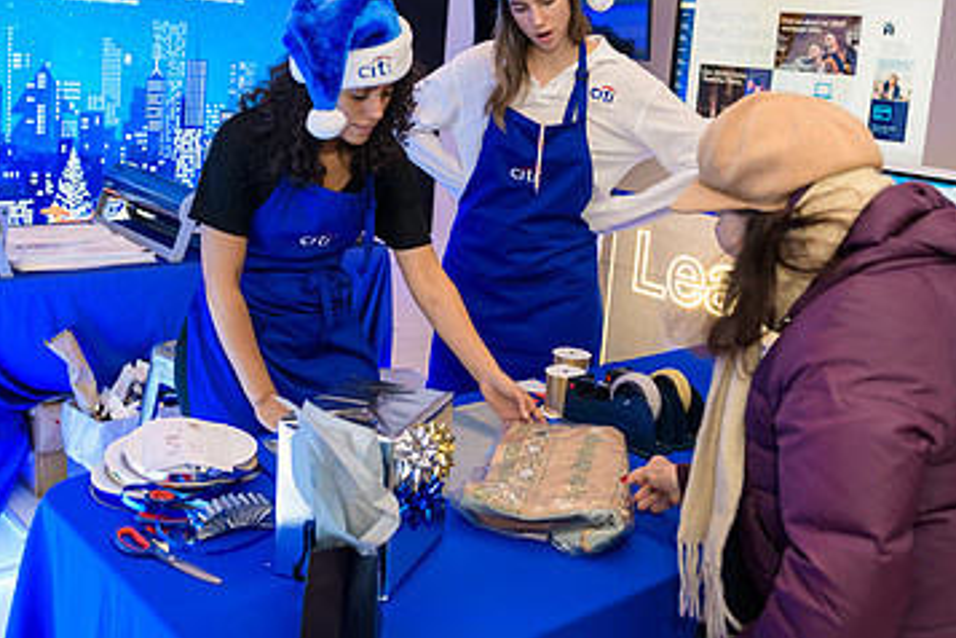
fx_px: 1036
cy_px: 192
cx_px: 511
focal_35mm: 39
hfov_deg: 49.5
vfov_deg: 33.8
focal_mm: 24
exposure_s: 1/125
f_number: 3.2
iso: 800
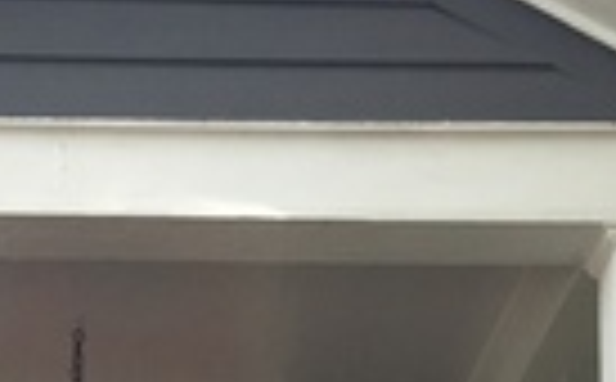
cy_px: 1306
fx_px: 2513
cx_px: 63
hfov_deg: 13.8
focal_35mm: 150
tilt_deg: +3.5
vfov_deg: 7.3
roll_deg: +0.6
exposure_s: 1/203
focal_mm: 4.15
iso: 32
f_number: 2.2
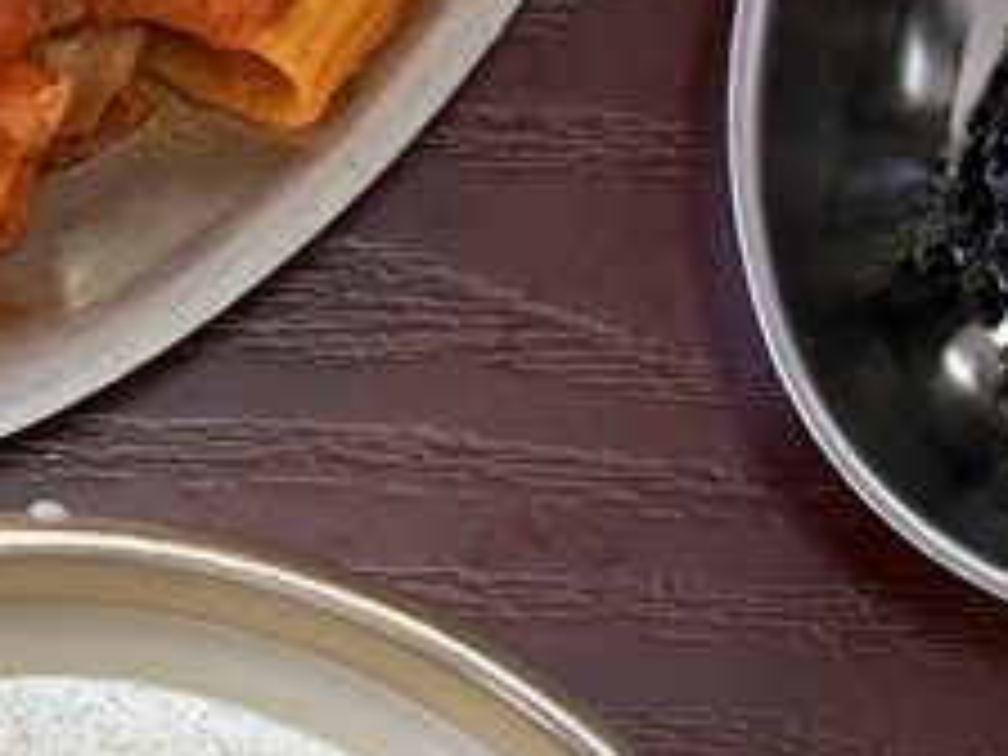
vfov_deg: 12.7
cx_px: -99
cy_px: 621
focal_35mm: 116
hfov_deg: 16.5
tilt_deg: -81.2
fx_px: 3378
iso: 80
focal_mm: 5.96
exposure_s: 1/60
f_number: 1.6
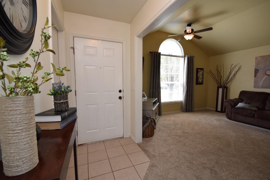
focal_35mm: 15
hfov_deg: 100.4
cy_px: 90
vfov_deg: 77.3
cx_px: 135
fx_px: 113
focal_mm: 10
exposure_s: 1/125
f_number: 5.6
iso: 800
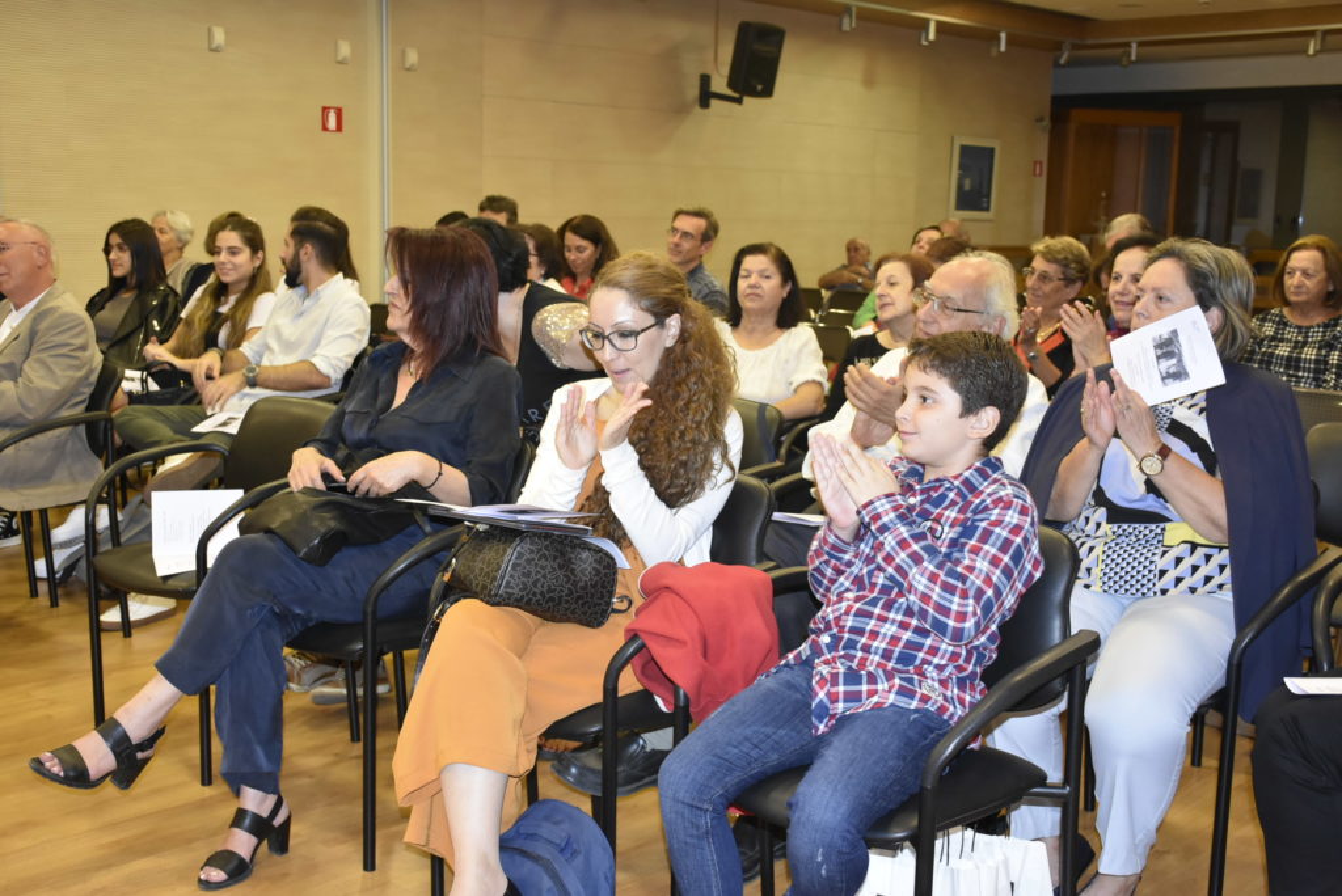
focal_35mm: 40
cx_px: 671
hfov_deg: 47.9
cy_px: 448
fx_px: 1511
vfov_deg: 33.1
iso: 1600
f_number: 5.6
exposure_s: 1/60
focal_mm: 27
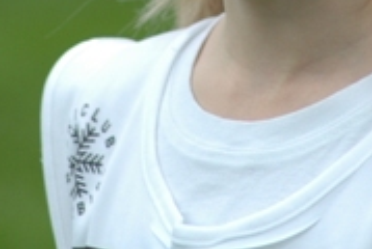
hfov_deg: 1.9
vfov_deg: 1.3
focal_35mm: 1070
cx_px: 239
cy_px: -191
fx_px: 11075
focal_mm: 200
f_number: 5
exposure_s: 1/400
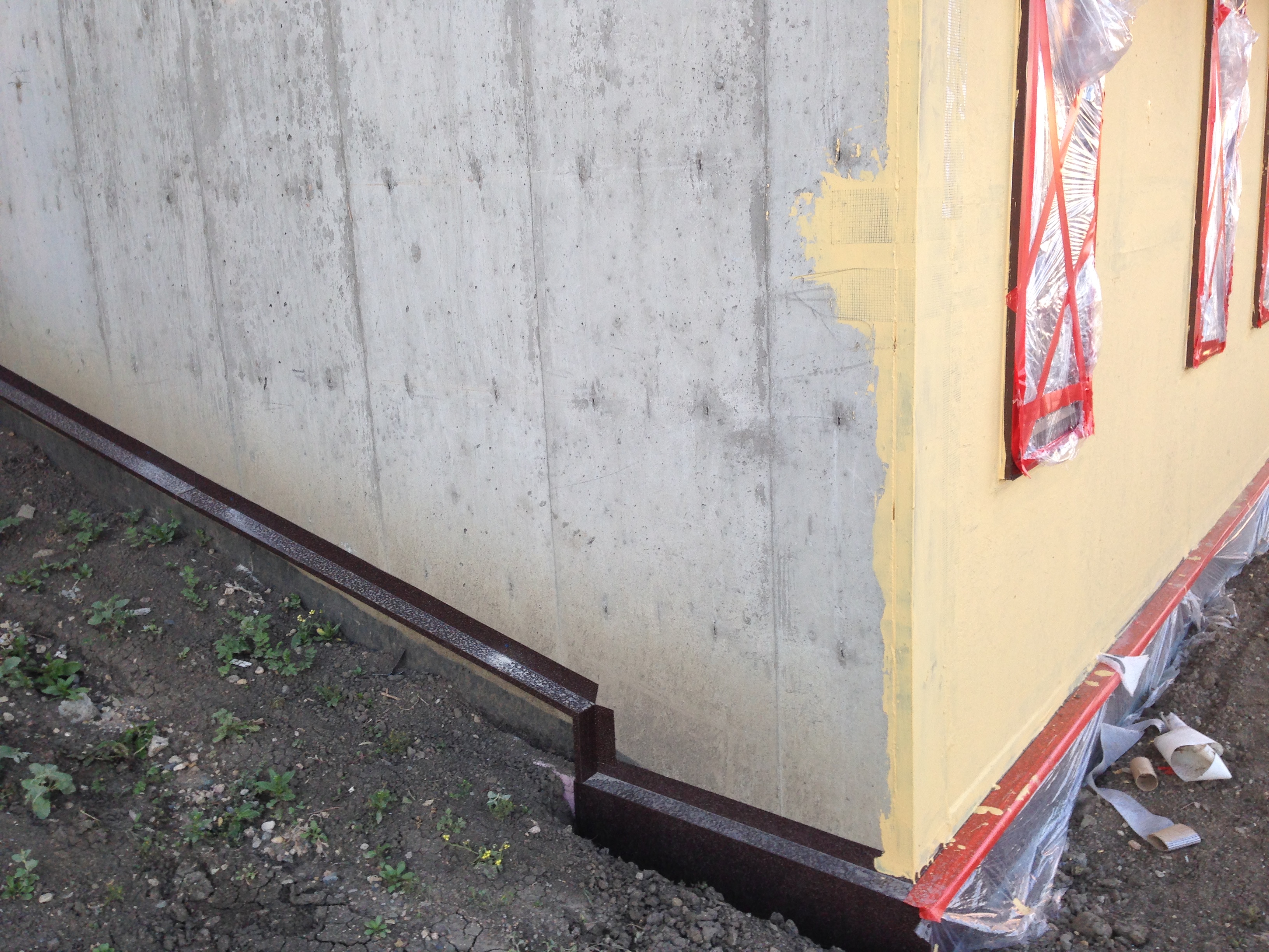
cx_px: 634
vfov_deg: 42.9
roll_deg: +2.7
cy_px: 476
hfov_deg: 55.4
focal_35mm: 33
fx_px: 1210
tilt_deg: -12.5
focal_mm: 4.12
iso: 50
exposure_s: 1/120
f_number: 2.4
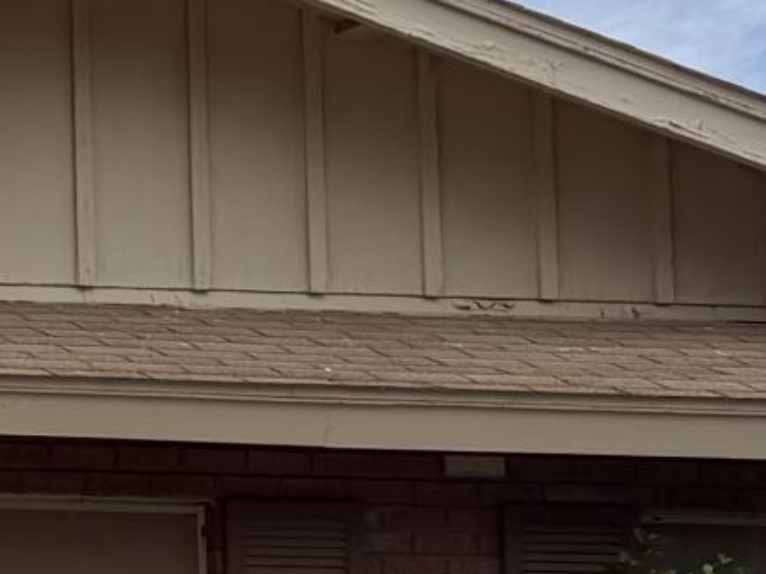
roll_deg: -1.1
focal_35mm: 167
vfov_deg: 8.9
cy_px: 435
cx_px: -1530
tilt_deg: +5.3
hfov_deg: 9.4
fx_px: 3694
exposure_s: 1/7353
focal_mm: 6.76
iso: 80
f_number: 1.78
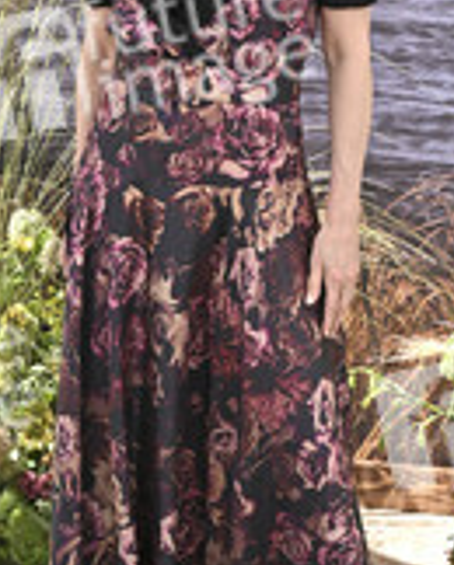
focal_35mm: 97
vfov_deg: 19.7
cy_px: 234
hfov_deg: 15.9
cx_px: 237
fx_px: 1626
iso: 250
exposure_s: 1/320
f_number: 7.1
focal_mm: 42
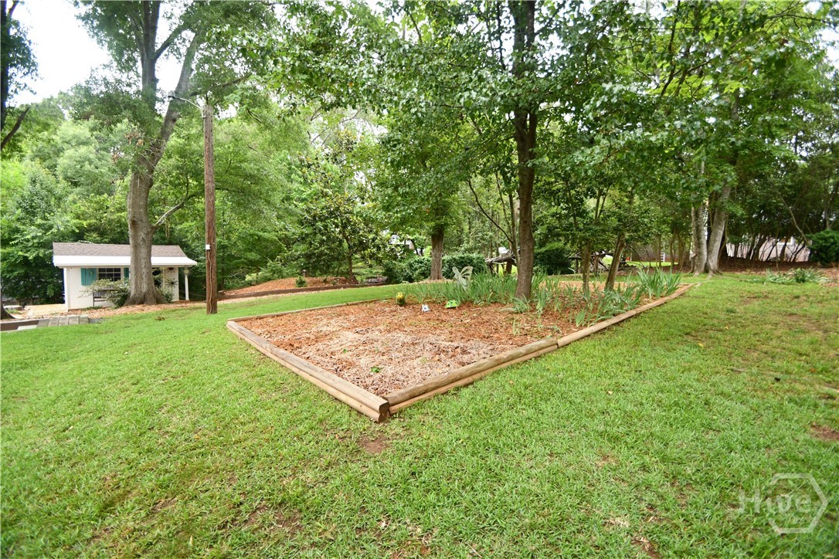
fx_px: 350
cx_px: 420
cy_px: 280
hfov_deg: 100.4
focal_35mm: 15
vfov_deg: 77.3
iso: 560
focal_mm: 10
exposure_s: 1/250
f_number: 3.5
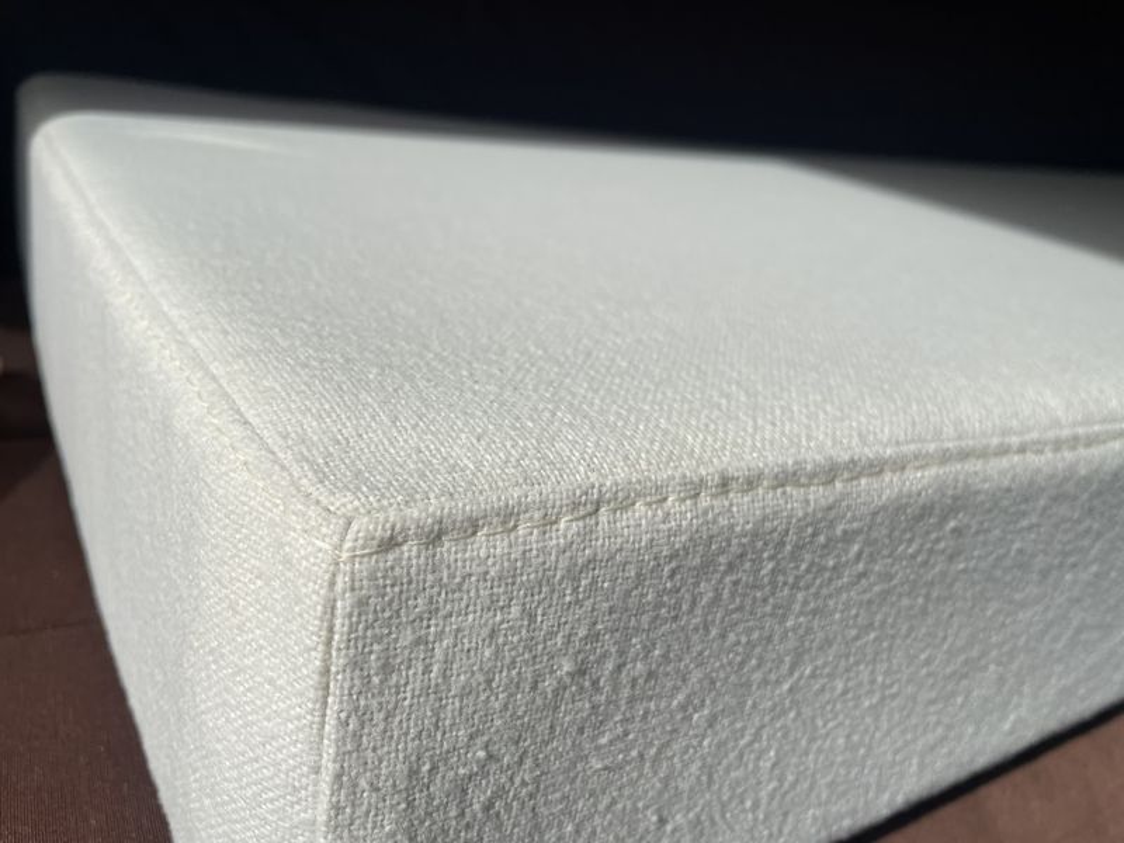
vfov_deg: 53.1
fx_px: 844
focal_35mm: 26
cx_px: 562
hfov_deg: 67.3
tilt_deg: -26.2
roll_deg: -12.3
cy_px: 422
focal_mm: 4.2
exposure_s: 1/5291
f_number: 1.6
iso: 32
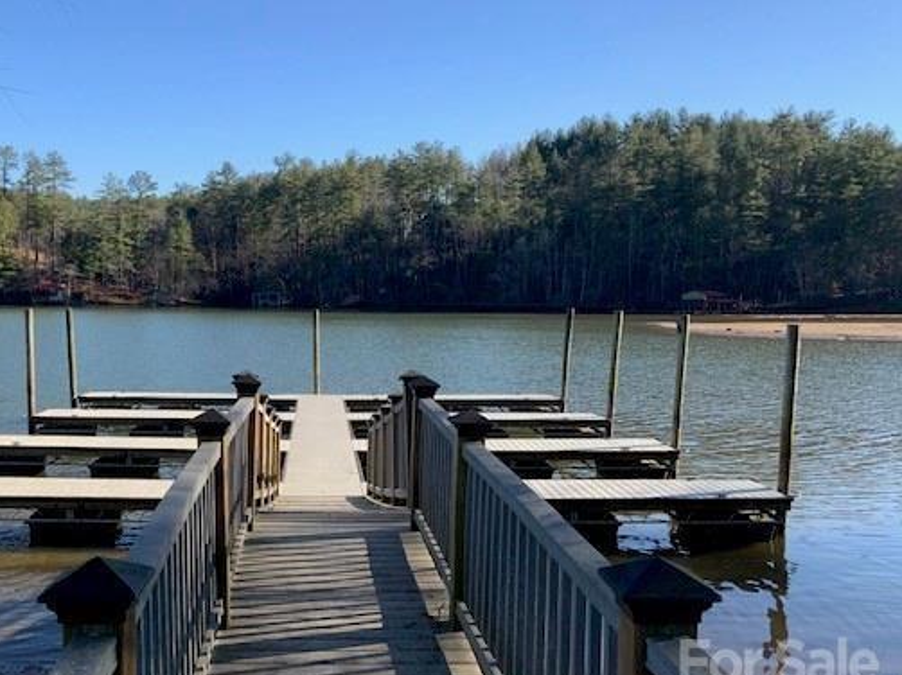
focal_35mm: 37
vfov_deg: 38.6
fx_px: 964
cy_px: 372
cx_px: 331
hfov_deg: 49.6
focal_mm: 3
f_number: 1.8
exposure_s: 1/944
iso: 16
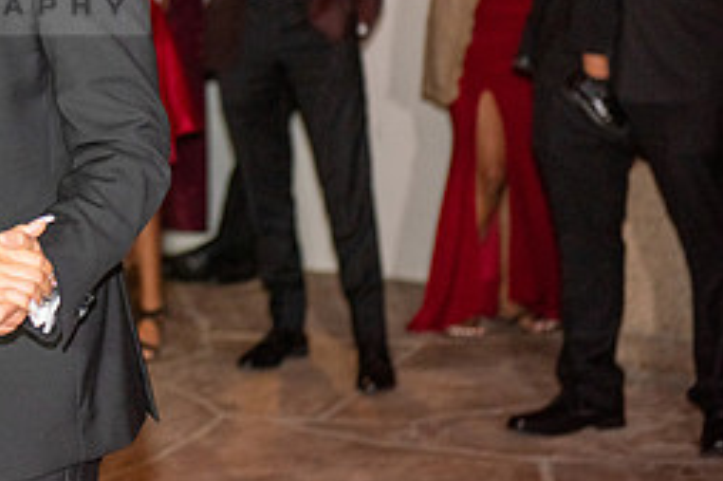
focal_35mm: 160
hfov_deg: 12.6
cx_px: -91
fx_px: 3211
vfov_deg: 8.5
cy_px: -33
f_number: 2.8
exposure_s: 1/125
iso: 1250
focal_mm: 70
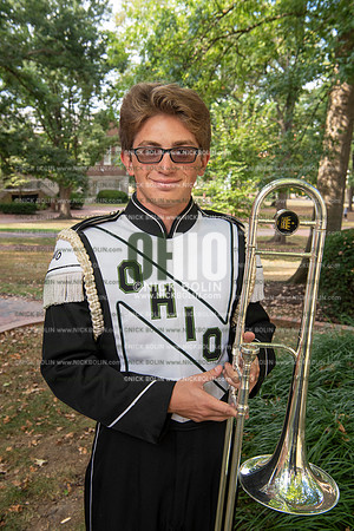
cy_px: 266
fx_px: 560
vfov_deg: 50.7
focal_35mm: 38
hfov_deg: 35.1
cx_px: 177
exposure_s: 1/100
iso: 500
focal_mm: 38
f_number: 8
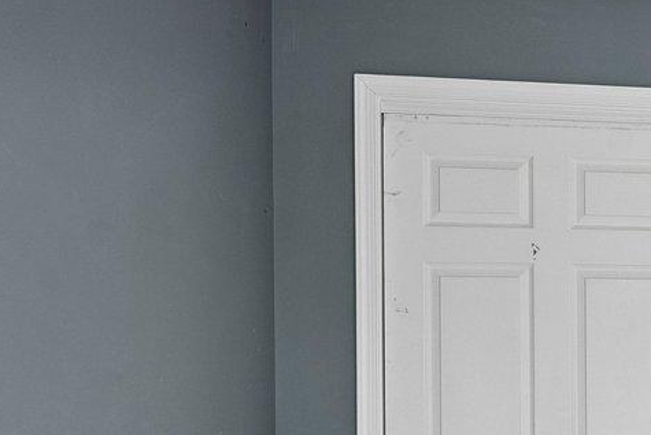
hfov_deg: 24.0
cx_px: 935
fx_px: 1248
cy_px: 396
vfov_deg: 19.4
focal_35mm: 69
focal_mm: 16
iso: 800
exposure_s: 1/25
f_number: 8
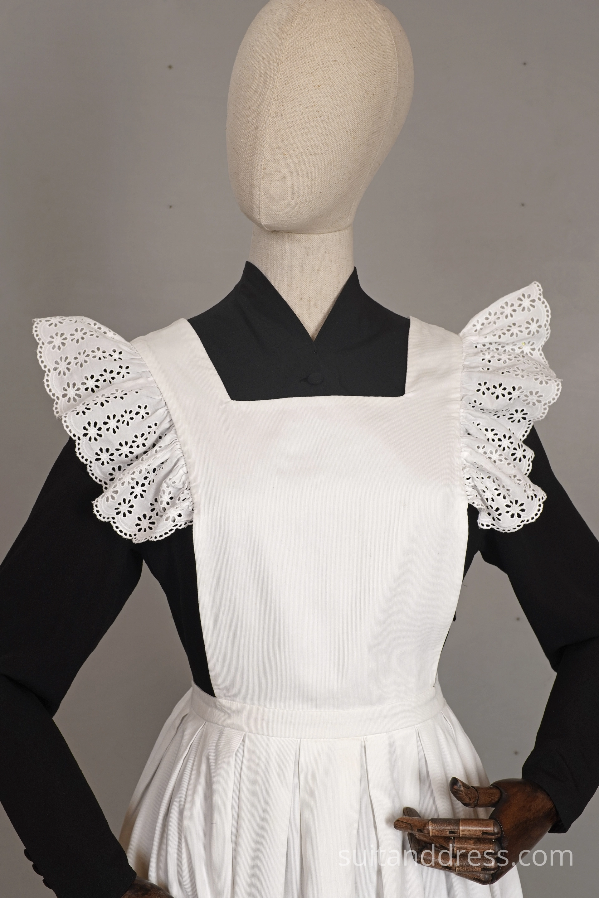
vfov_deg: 41.1
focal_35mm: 48
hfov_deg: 28.1
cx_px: 300
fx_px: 1198
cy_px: 449
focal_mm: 32
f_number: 7.1
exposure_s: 1/30
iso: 320
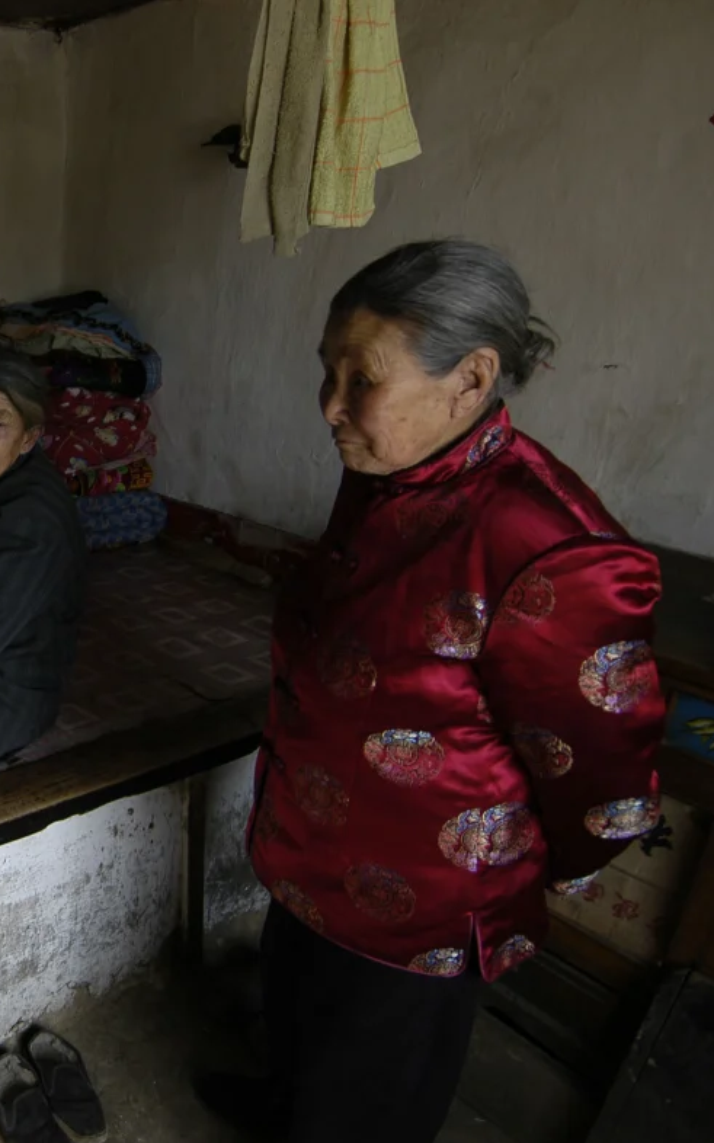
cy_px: 579
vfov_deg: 66.5
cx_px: -93
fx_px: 872
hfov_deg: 36.7
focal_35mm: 28
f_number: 4
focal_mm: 12
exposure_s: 1/60
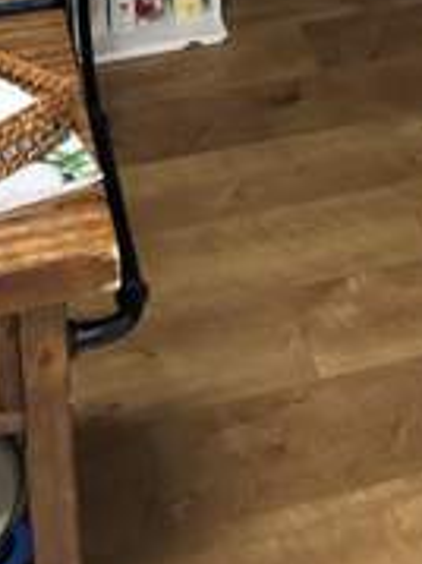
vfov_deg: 17.7
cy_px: -403
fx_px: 1513
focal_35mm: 93
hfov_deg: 15.4
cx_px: 466
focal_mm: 5.96
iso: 320
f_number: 1.6
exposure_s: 1/60
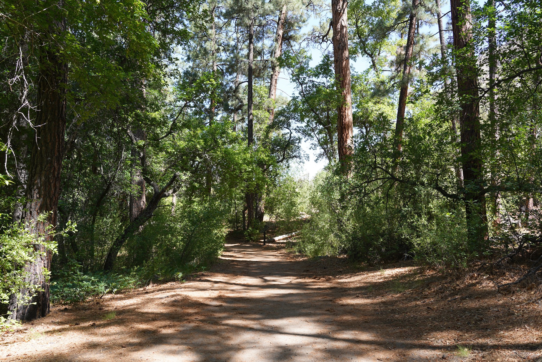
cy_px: 181
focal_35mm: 34
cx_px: 271
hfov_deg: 55.8
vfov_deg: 38.9
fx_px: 512
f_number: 7.1
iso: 200
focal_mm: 34
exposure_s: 1/125
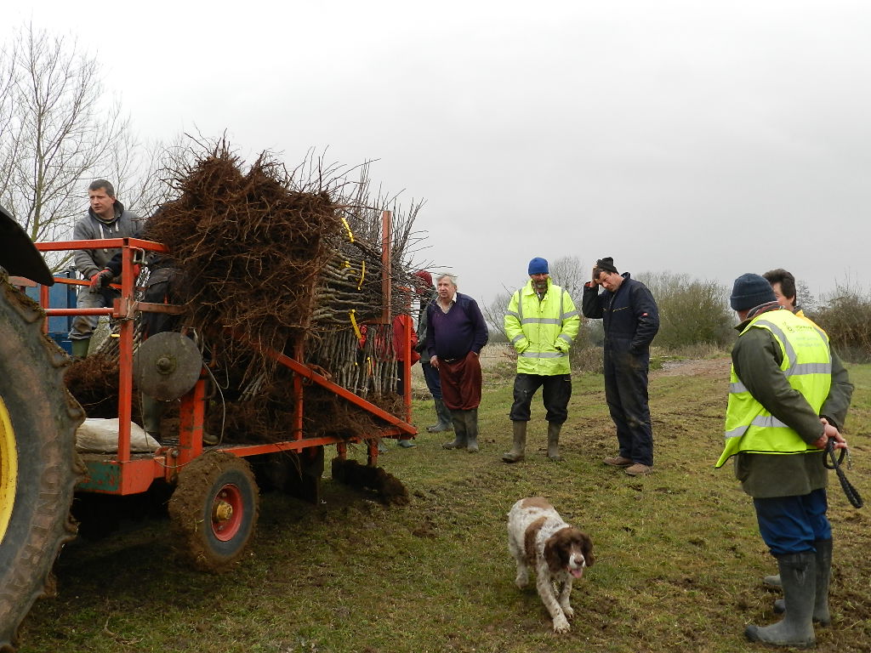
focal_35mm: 38
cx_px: 436
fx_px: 956
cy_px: 326
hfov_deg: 49.0
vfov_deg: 37.7
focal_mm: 6.7
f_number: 4
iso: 160
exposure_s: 1/200
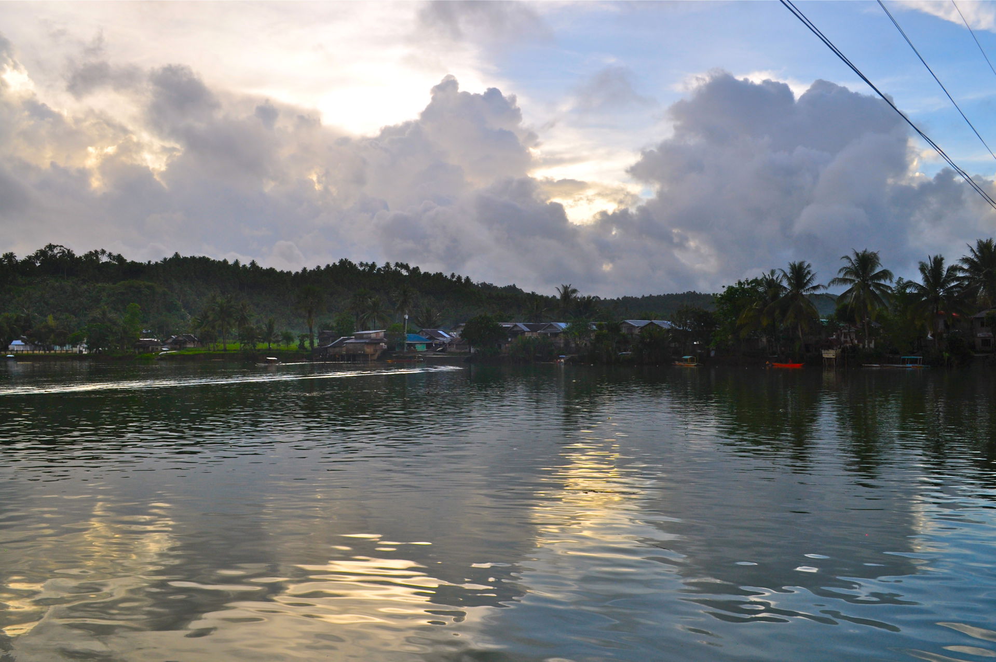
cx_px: 498
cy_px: 331
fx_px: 829
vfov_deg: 43.5
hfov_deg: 62.0
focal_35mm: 30
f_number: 10
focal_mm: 20
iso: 200
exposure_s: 1/250
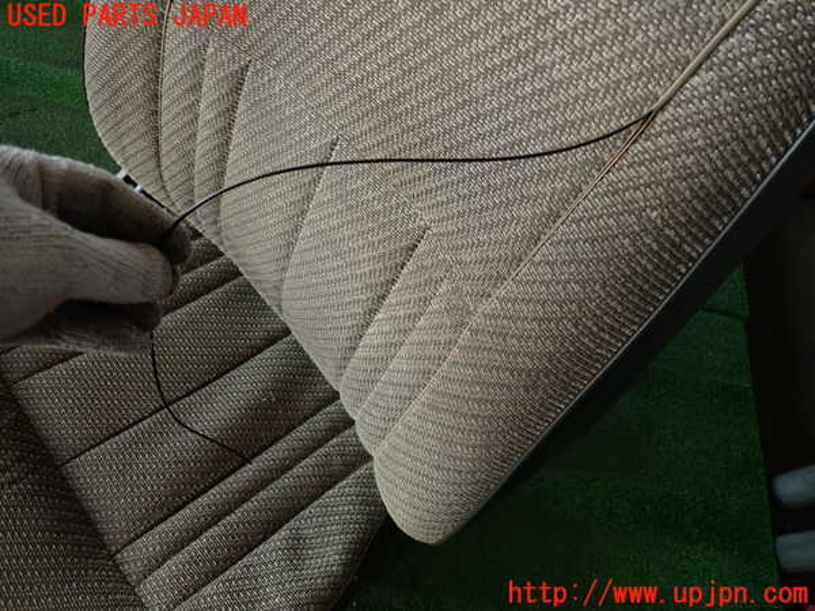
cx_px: 408
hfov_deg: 69.4
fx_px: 589
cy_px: 306
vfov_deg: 54.9
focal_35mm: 25
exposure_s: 1/100
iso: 100
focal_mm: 4.5
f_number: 2
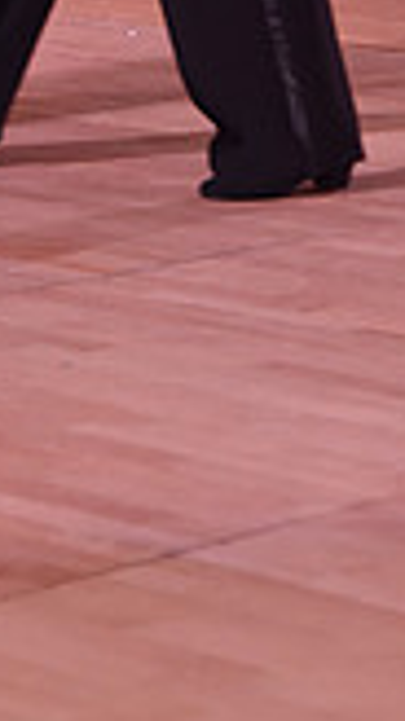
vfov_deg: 9.1
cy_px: -387
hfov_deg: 5.2
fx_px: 4400
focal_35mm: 230
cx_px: -302
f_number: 4.5
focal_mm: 62
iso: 1250
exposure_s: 1/250
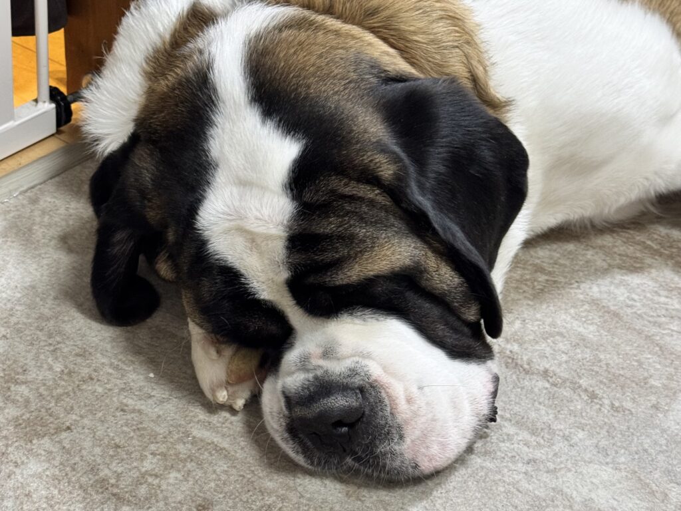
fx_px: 944
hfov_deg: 39.7
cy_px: 256
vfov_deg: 30.3
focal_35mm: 48
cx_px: 340
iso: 250
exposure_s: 1/50
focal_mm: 6.76
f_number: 1.78
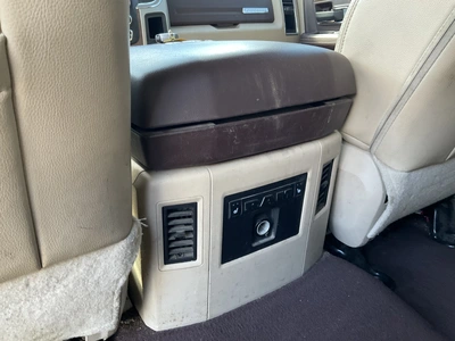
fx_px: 381
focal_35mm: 29
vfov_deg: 48.2
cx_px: 228
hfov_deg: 61.7
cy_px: 170
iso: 125
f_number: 1.8
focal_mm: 3
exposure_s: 1/60
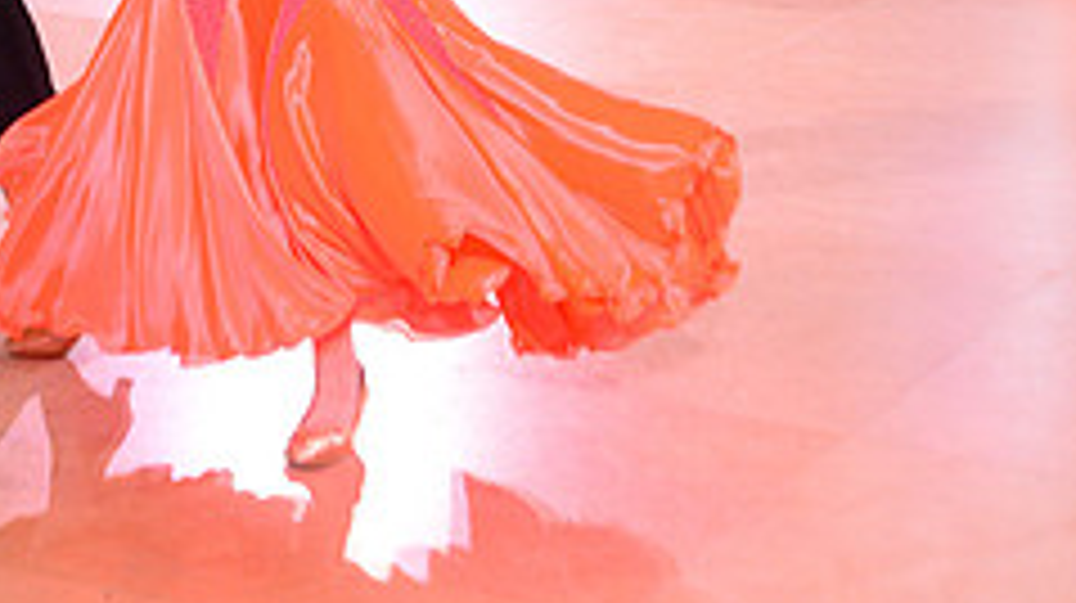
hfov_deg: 16.2
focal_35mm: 132
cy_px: -369
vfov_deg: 8.9
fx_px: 3763
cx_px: 245
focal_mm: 52
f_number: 6.3
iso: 2500
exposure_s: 1/250
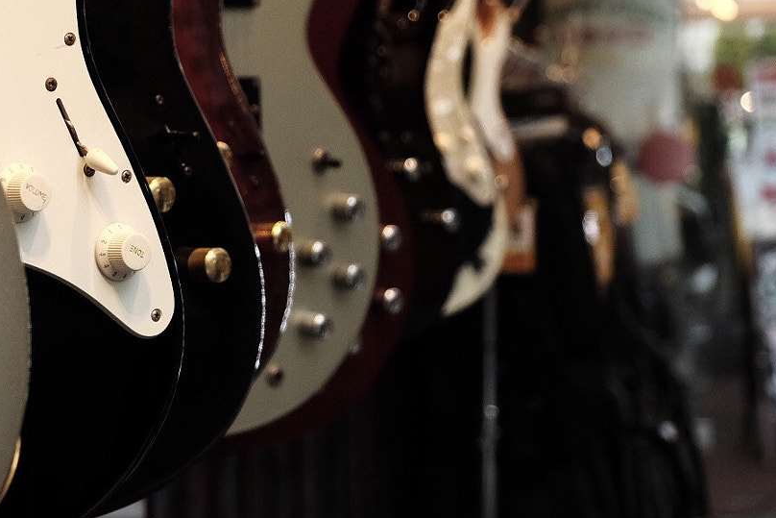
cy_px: 80
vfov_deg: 14.0
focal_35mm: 97
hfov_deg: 20.7
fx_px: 2091
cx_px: 118
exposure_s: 1/500
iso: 1600
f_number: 3.6
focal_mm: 32.9
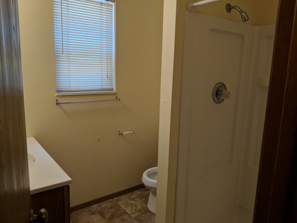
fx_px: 232
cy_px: 112
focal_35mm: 27
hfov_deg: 65.3
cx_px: 148
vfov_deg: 51.4
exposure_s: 1/120
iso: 109
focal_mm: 4.44
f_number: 1.8
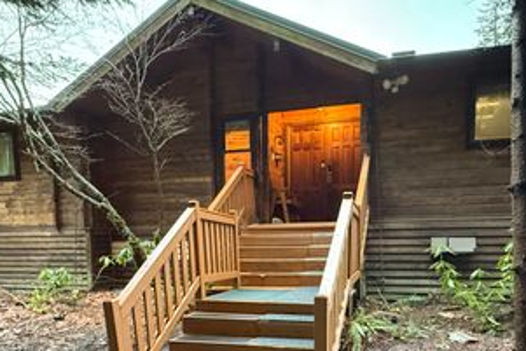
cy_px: 281
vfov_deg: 42.9
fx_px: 424
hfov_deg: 63.6
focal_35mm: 29
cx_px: 280
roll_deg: +0.8
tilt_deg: -5.1
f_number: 2.2
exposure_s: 1/40
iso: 1600
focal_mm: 2.22
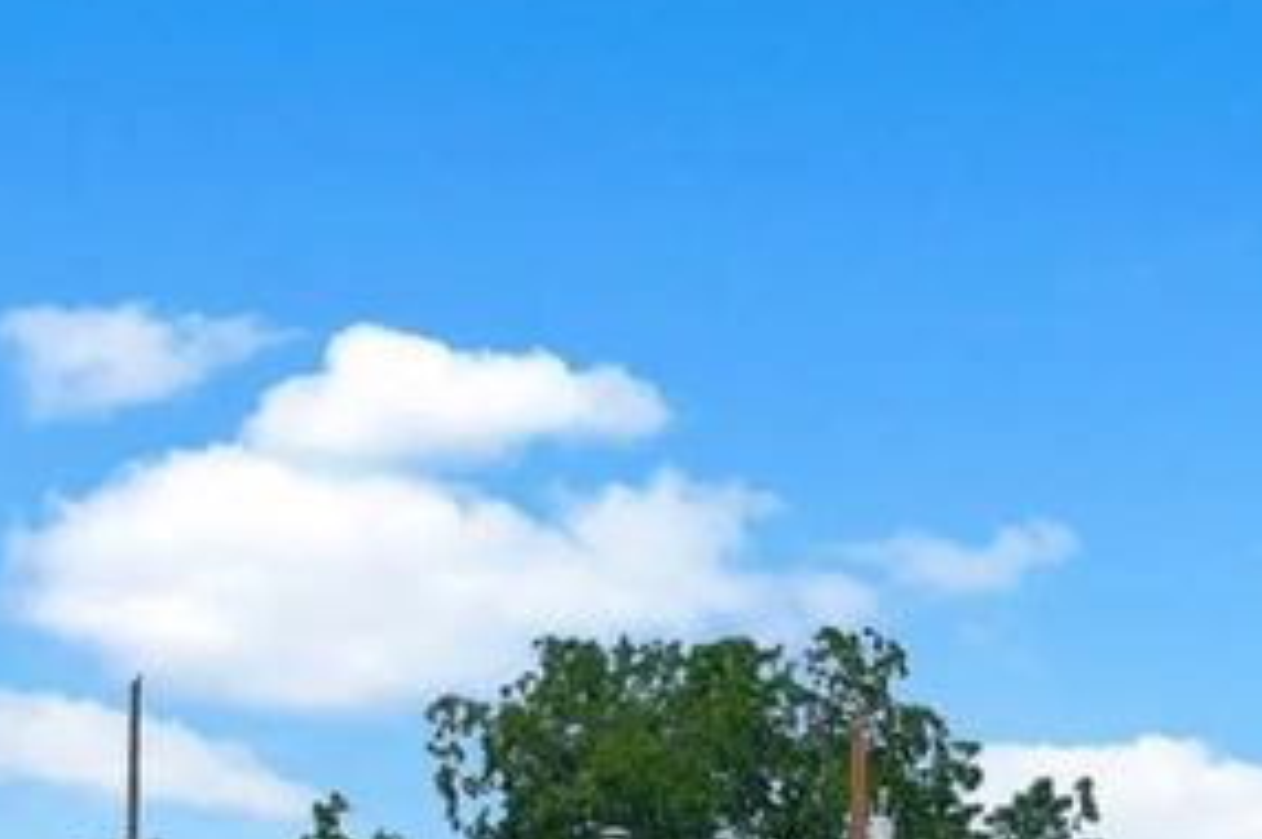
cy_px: 1157
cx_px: 1231
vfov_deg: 11.2
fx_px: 4132
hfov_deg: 17.0
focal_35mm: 118
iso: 200
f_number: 16
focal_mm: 22
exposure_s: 1/60
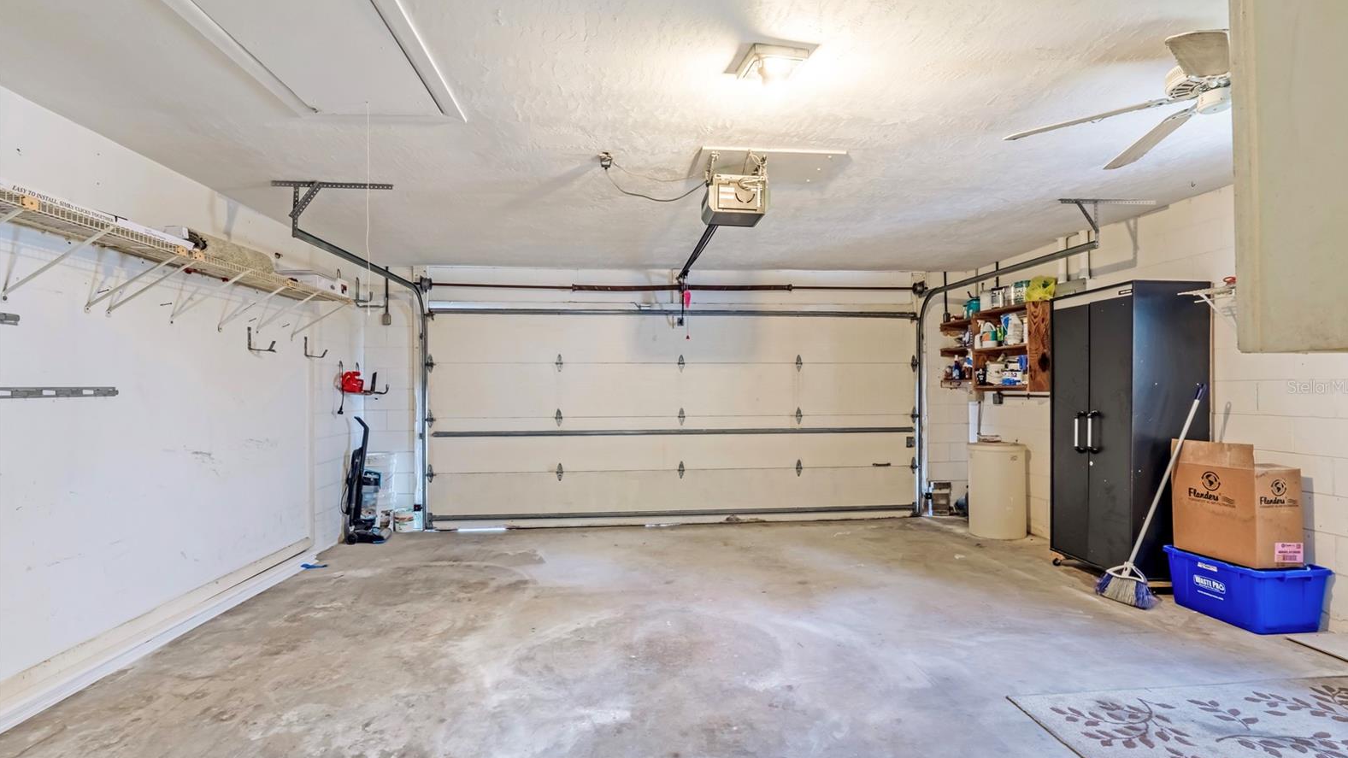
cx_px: 680
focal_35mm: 18
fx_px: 627
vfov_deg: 62.3
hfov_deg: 94.2
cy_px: 386
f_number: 9
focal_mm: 11
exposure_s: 1/30
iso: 250
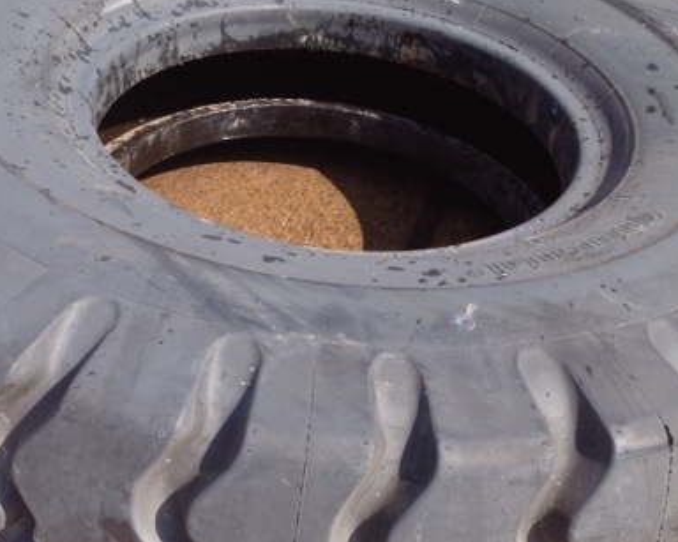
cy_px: 304
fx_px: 1143
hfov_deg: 33.0
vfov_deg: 26.6
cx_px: 304
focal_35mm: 57
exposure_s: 1/600
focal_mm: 4.28
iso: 64
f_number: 2.4
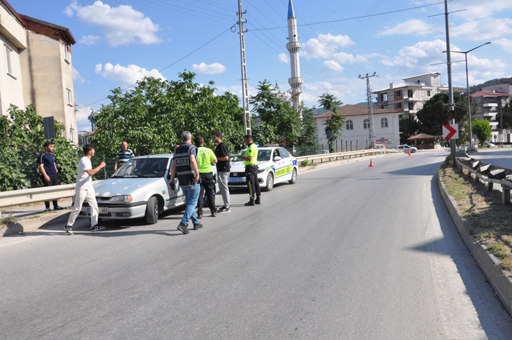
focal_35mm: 32
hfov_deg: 59.6
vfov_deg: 41.6
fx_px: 447
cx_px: 256
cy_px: 170
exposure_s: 1/1250
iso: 2000
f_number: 18
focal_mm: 21
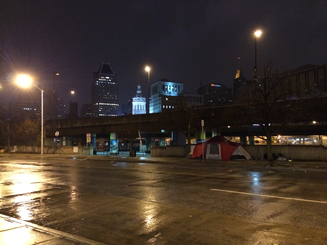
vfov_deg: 46.8
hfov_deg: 60.0
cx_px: 164
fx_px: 283
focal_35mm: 30
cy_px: 122
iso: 400
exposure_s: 1/15
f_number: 2.2
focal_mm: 4.12
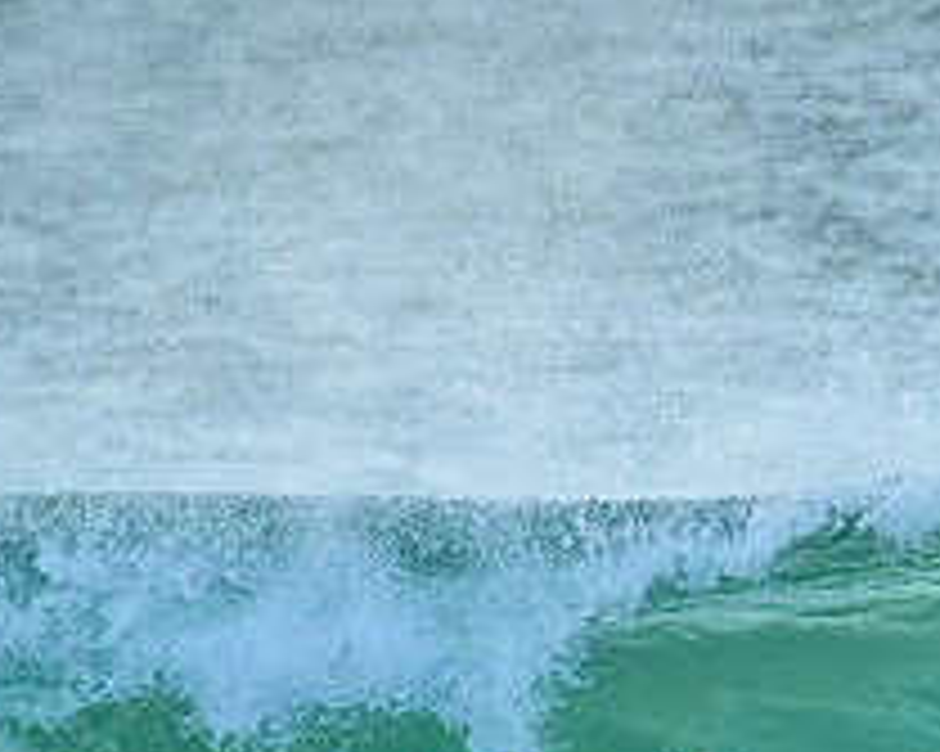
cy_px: 790
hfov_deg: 0.9
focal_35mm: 2082
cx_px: 877
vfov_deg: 0.7
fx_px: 57895
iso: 6400
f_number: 11
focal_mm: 800
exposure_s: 1/1250
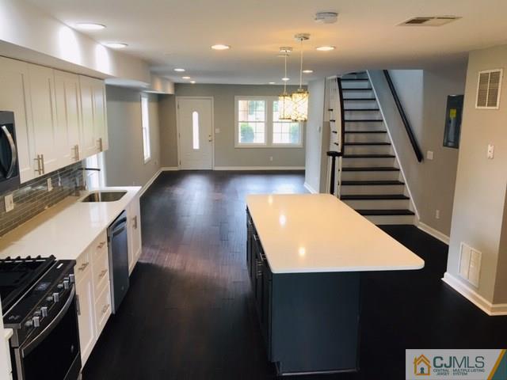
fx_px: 425
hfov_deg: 61.7
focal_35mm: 29
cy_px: 190
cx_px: 254
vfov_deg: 48.2
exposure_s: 1/30
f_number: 2.2
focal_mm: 4.15
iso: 32
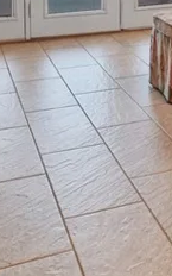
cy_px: -80
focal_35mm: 72
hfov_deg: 16.8
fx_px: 540
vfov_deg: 24.9
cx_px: 238
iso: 500
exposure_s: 1
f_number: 9
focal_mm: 16
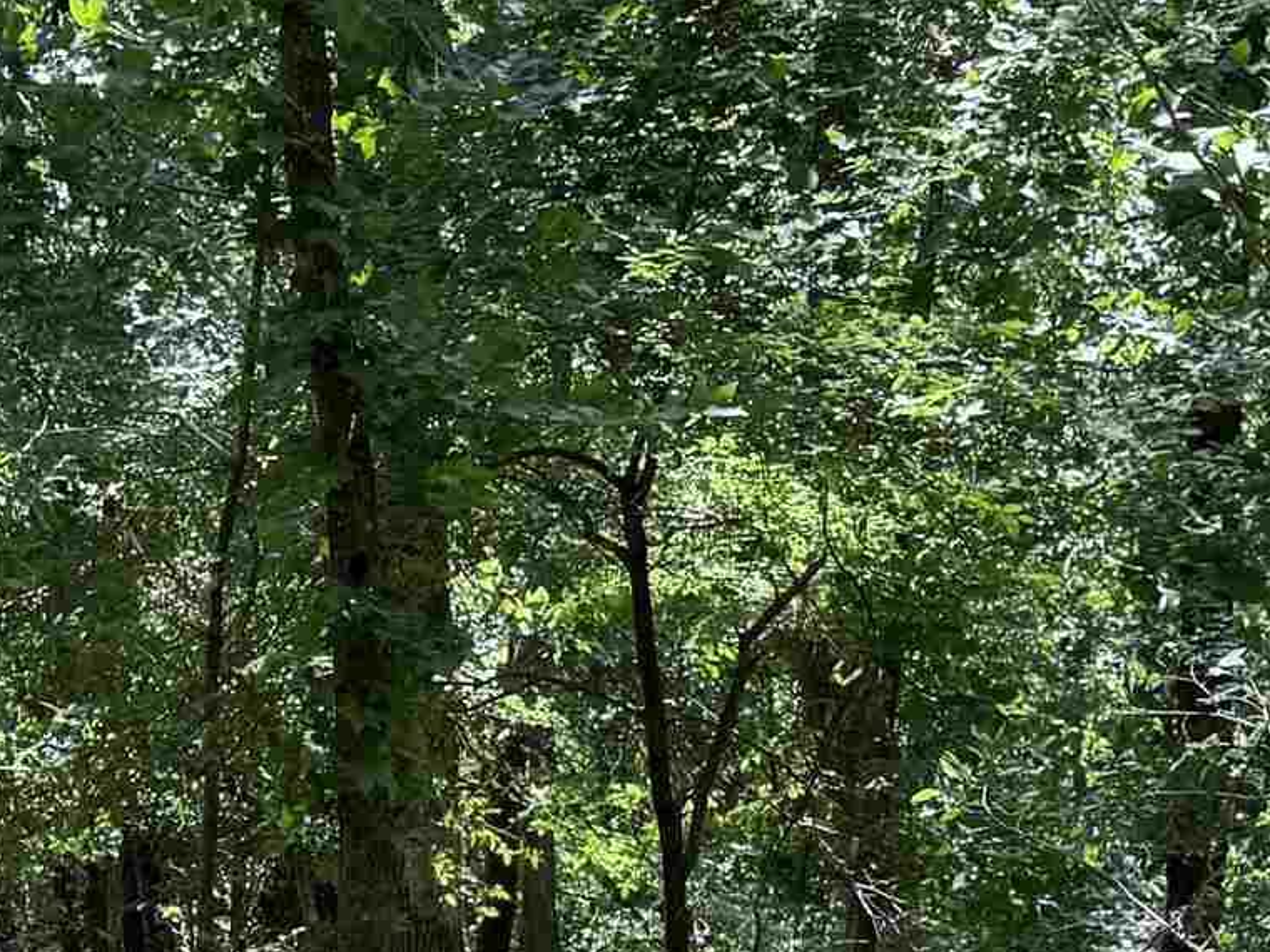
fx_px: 3559
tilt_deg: -12.4
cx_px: 17
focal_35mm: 97
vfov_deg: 14.9
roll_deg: +2.1
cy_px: 987
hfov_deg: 19.7
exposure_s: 1/288
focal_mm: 6.76
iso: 64
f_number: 1.78
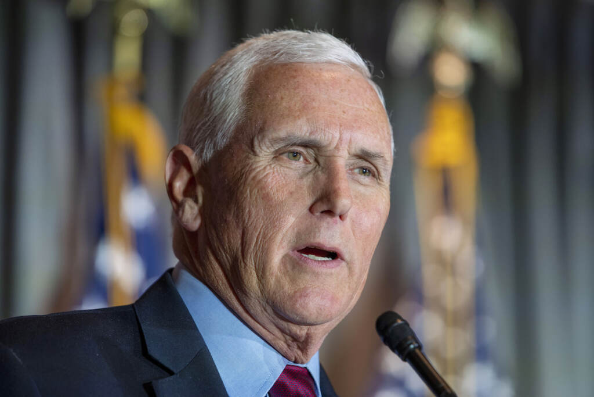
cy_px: 198
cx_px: 297
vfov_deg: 6.9
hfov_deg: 10.3
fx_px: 3300
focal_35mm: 200
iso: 1000
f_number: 3.5
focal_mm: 200
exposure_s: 1/320
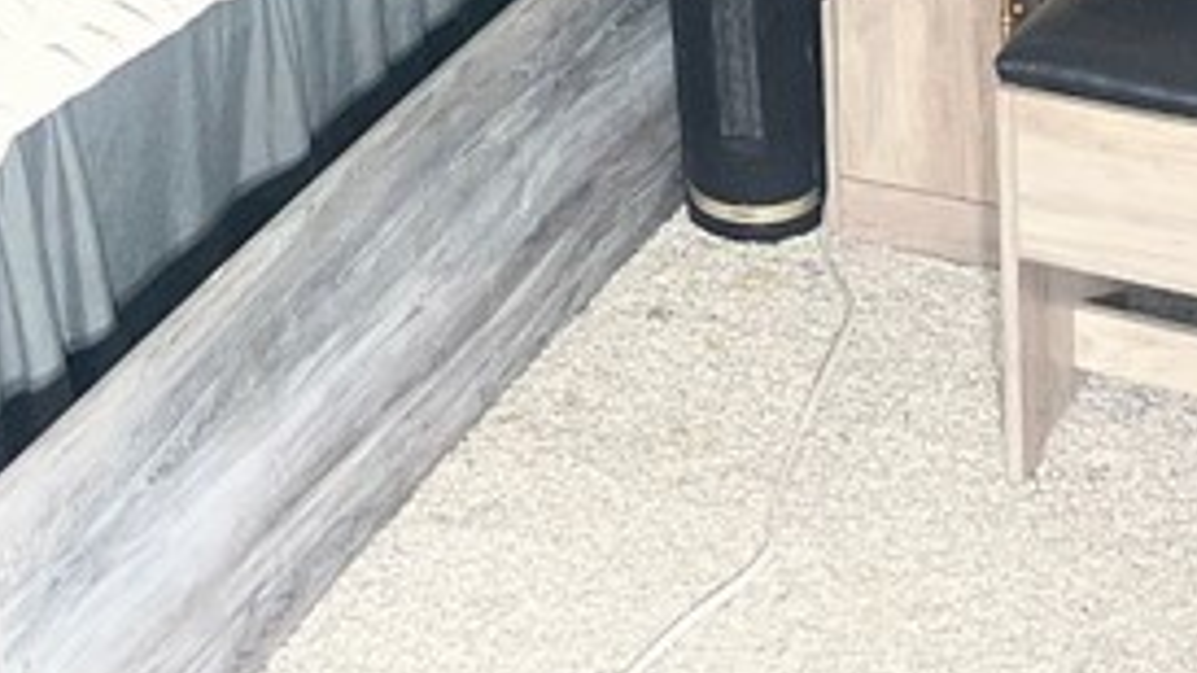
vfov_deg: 10.6
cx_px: 197
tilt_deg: -12.7
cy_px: -625
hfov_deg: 19.9
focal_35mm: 106
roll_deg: +4.5
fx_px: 3364
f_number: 1.5
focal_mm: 5.7
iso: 100
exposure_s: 1/120
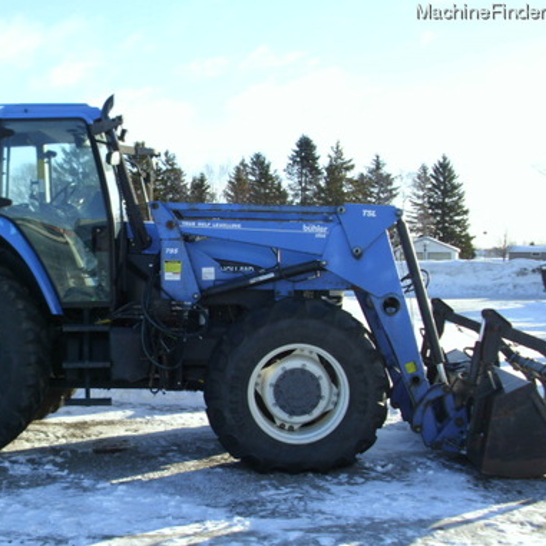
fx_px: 857
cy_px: 284
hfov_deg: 35.1
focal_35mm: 48
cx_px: 196
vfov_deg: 35.4
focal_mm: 6.36
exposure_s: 1/378
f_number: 3
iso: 50
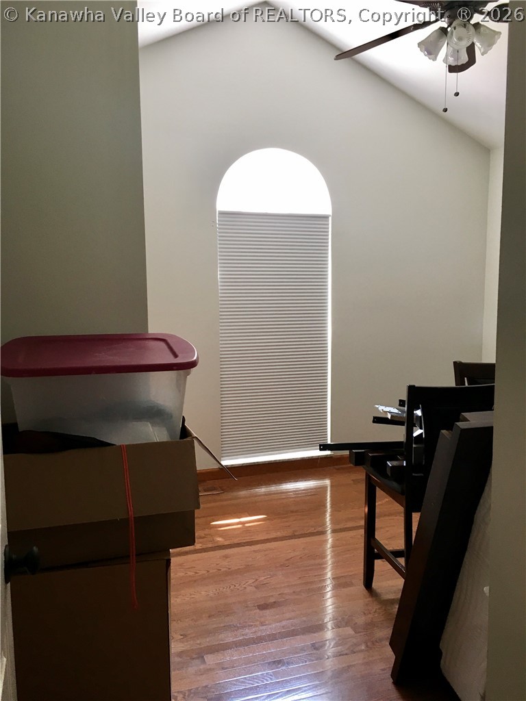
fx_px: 588
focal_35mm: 29
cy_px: 350
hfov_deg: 48.2
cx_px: 263
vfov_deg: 61.7
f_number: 2.2
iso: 80
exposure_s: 1/30
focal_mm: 4.15
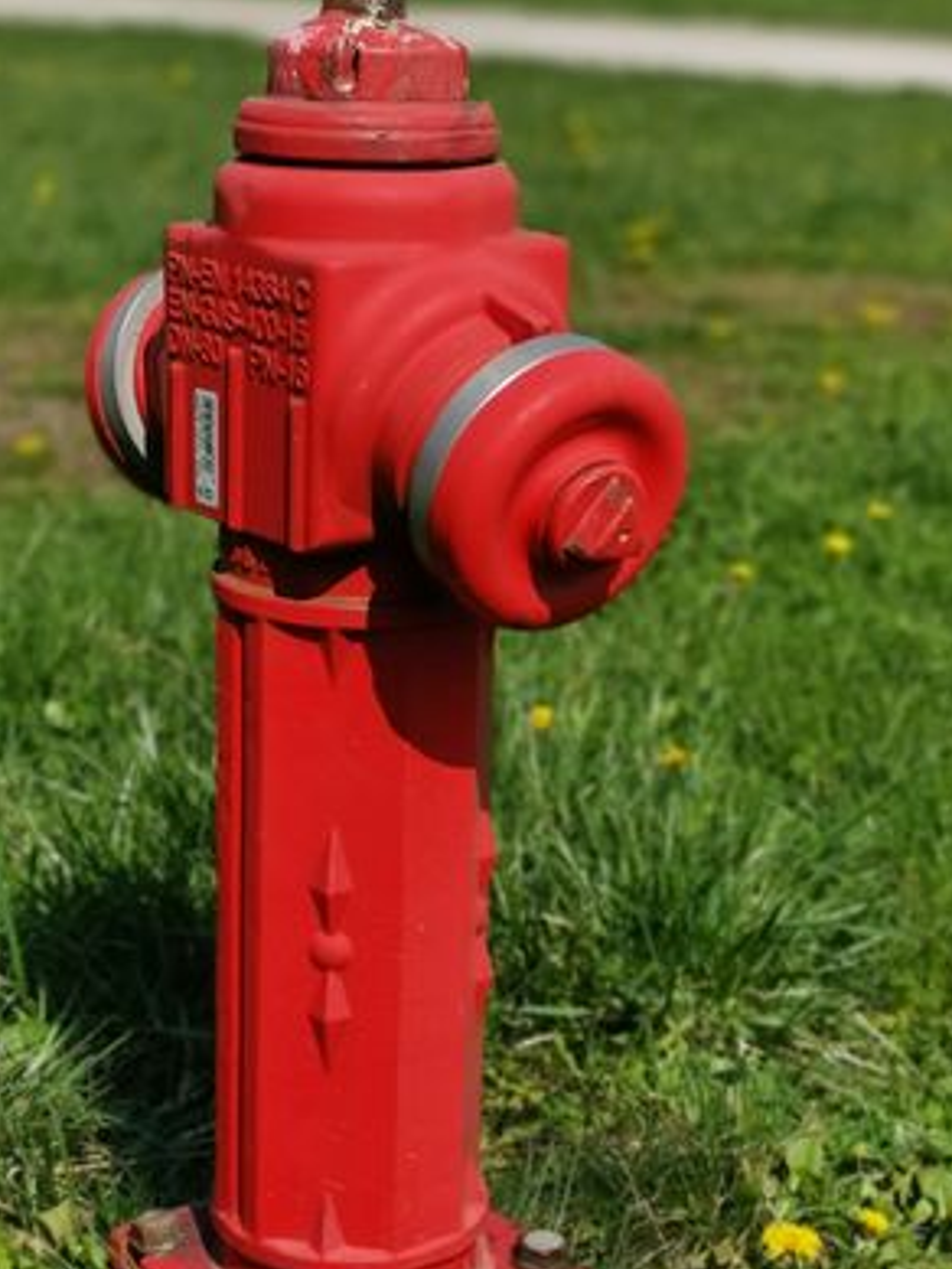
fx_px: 2602
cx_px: 398
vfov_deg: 27.4
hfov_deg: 20.7
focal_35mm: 71
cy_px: 675
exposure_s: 1/3906
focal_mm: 5.58
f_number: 4
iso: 50
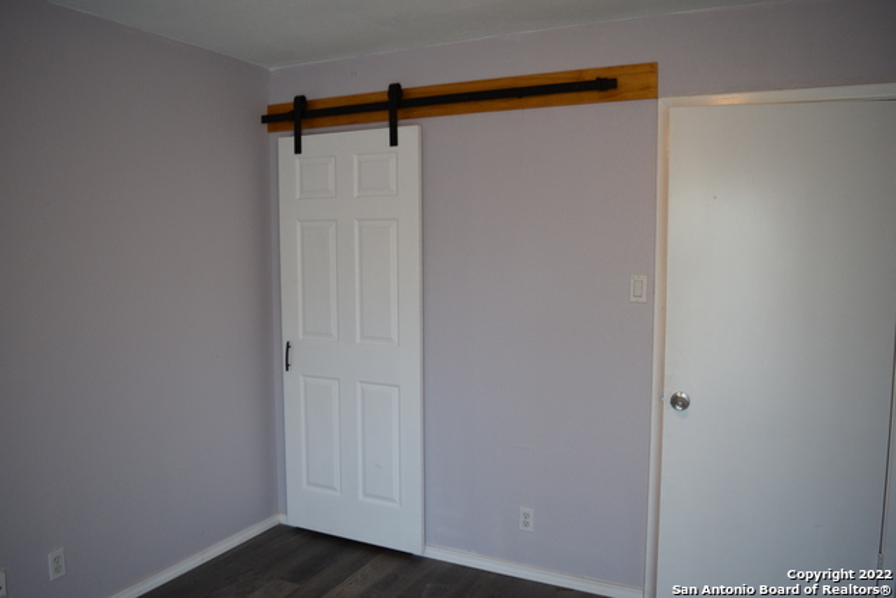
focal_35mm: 27
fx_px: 672
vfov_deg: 48.0
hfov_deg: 67.4
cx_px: 448
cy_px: 299
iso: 560
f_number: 4
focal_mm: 18
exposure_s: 1/60
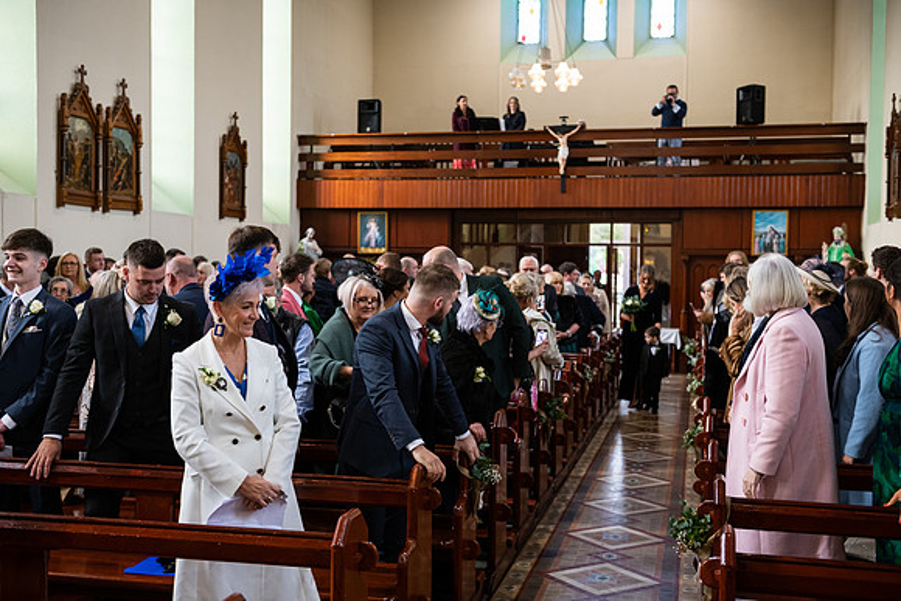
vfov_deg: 33.4
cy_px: 300
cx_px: 450
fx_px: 1001
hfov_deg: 48.4
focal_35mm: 40
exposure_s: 1/160
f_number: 3.5
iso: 800
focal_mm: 40
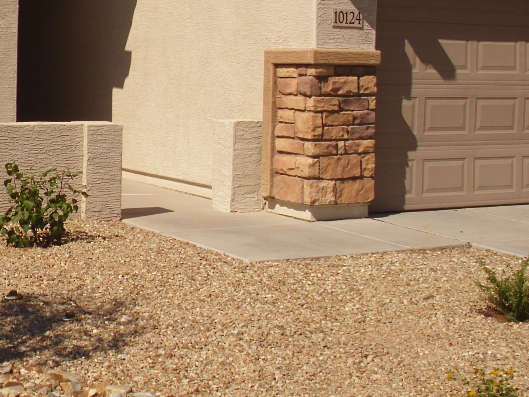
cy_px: 81
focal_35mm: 85
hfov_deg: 22.8
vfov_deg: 17.2
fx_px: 1299
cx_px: 119
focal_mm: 6.3
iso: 50
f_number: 7.3
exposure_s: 1/250
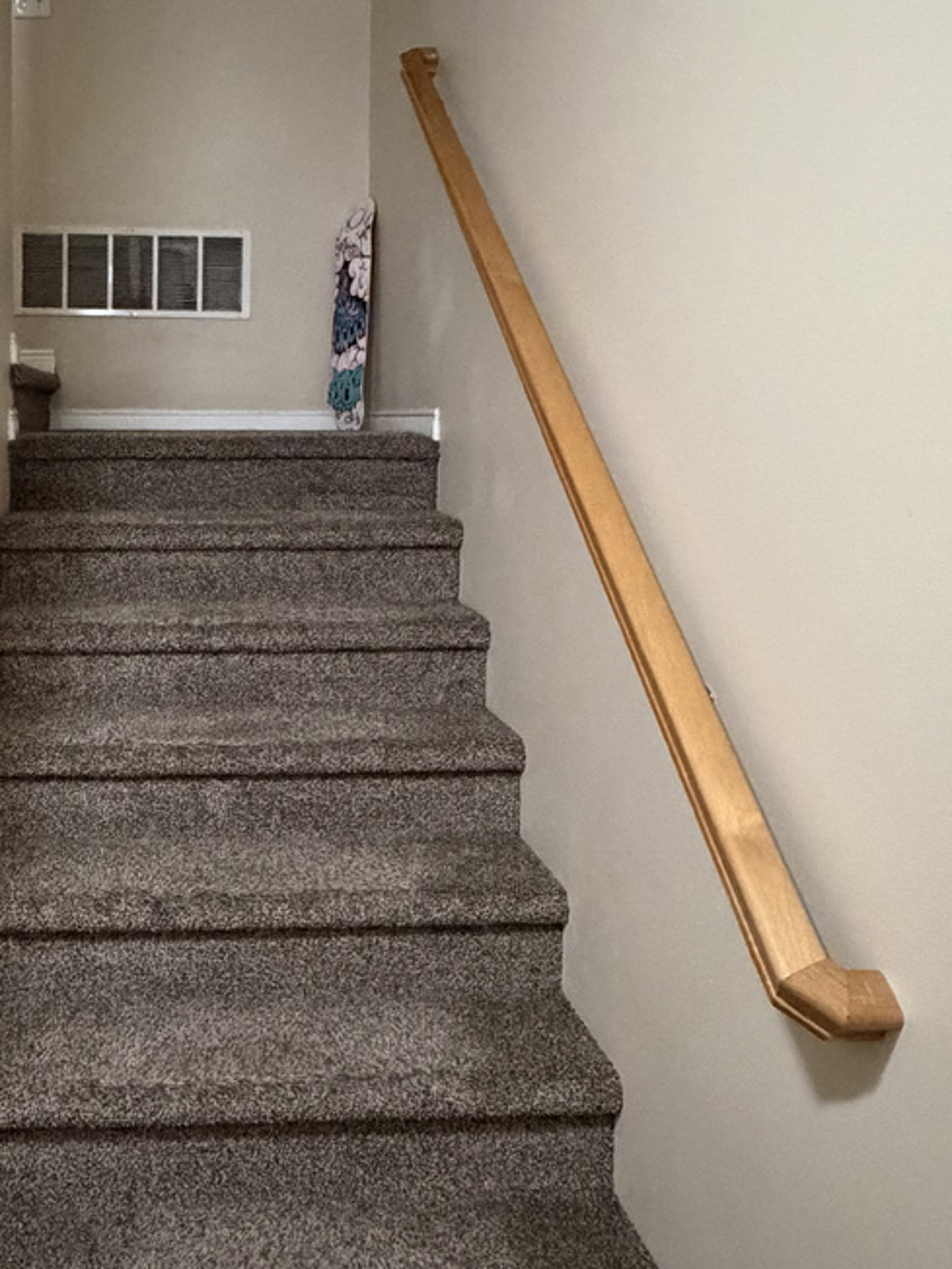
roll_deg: -0.2
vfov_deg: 55.0
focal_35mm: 33
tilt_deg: -4.1
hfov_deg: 41.3
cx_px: 202
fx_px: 1210
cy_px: 512
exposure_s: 1/60
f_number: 2.2
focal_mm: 2.22
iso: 1250
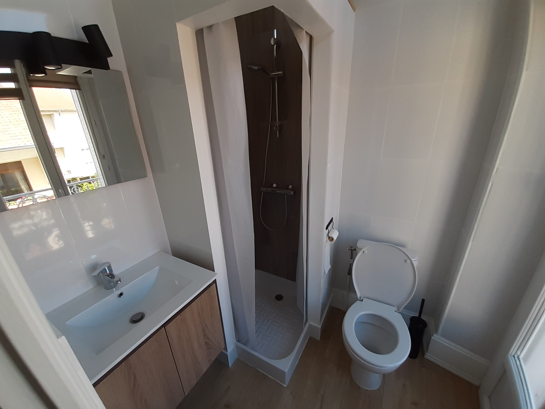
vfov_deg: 89.9
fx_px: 205
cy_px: 204
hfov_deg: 106.2
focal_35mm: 13
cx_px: 272
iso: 40
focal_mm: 1.13
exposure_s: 1/100
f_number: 2.2
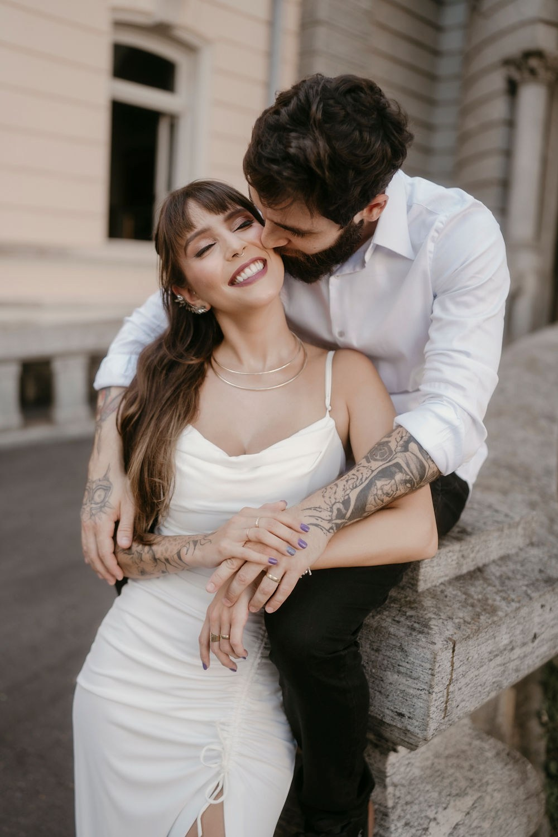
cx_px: 279
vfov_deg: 54.4
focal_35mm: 35
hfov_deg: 37.9
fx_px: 814
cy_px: 418
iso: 100
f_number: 1.8
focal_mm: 35
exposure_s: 1/320
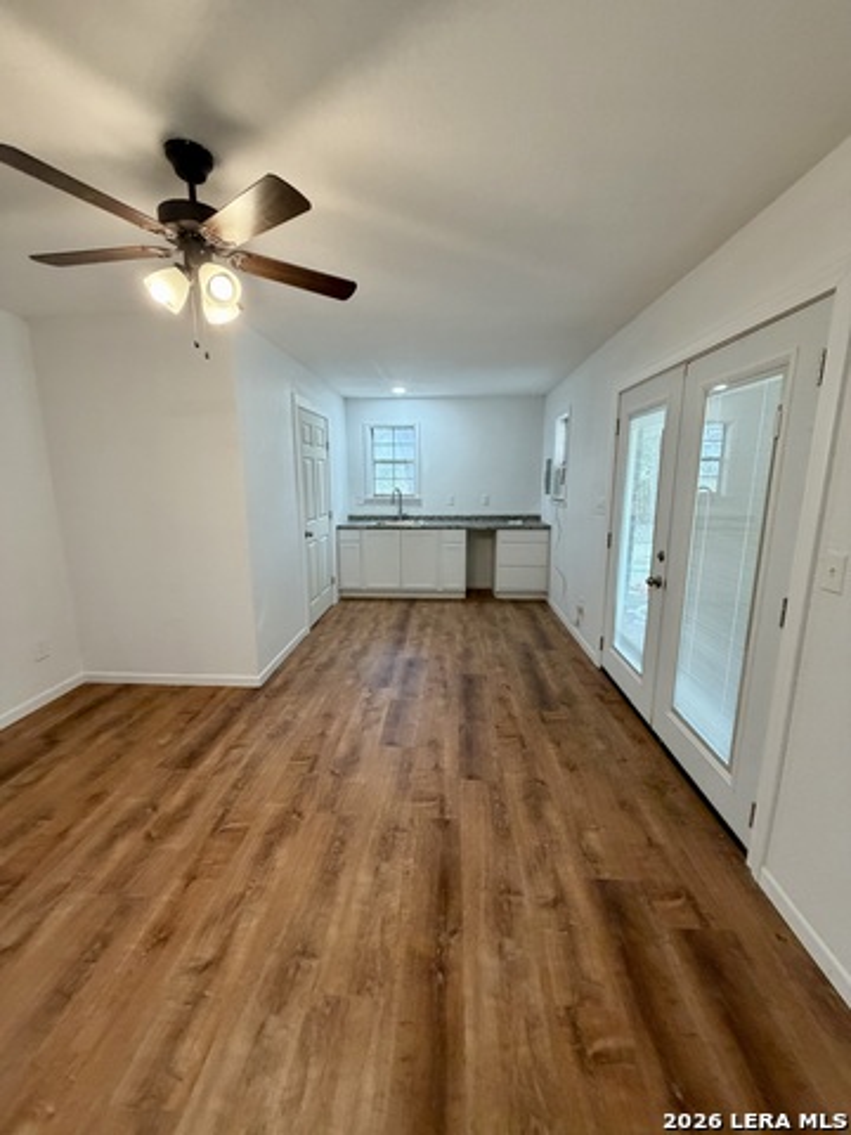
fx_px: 459
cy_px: 568
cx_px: 426
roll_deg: +0.1
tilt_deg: -10.1
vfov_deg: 102.1
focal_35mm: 14
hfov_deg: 85.7
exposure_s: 1/120
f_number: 2.2
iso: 320
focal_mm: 2.22
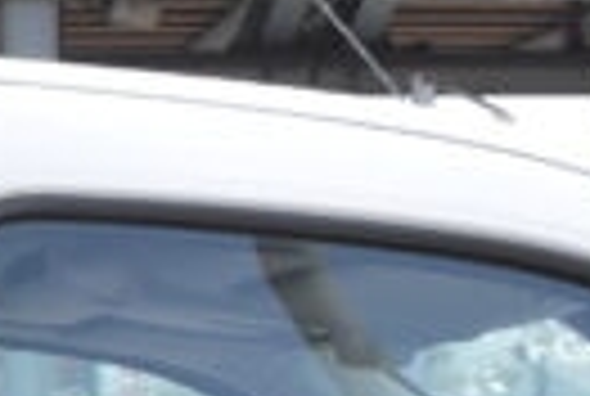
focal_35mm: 237
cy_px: 970
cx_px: -644
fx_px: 3892
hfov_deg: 8.2
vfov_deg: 5.6
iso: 1600
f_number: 5.6
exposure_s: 1/1250
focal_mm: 27
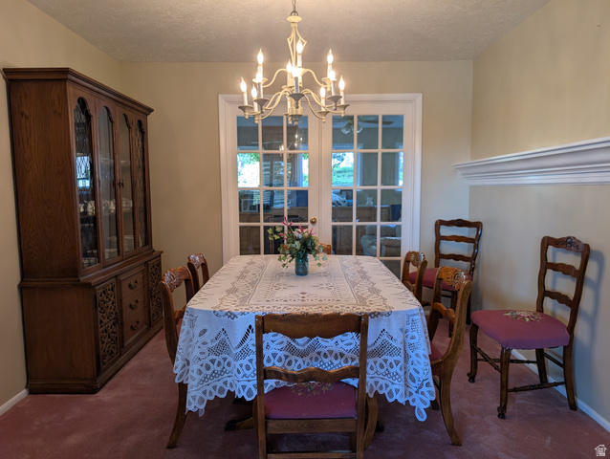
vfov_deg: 56.9
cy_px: 230
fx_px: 423
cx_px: 305
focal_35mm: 24
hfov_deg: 71.5
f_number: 1.68
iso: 22
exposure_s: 1/40
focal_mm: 6.9
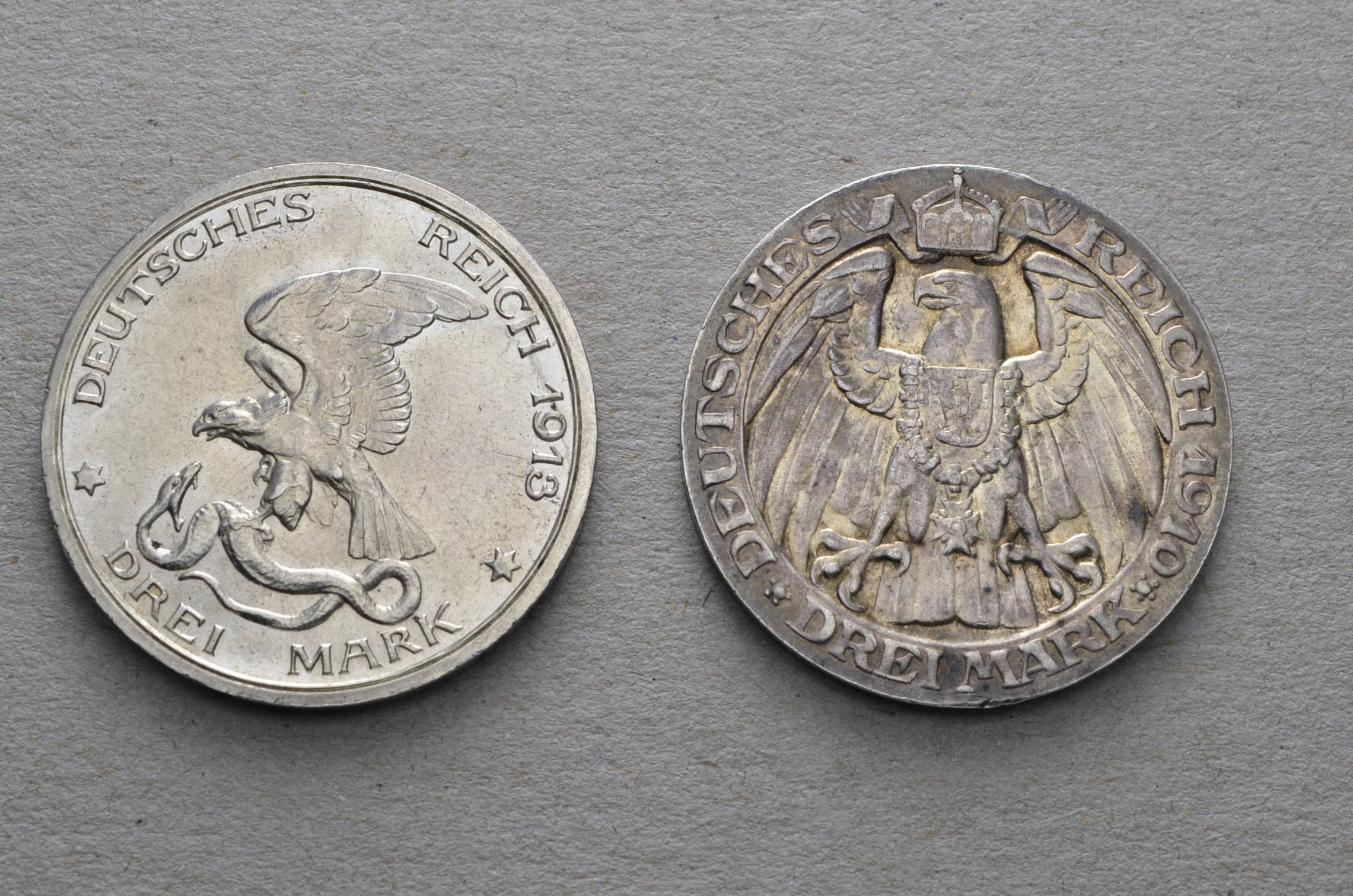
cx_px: 657
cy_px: 452
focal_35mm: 81
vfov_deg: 16.8
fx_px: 3038
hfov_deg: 25.1
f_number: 14
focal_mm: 50
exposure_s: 1/200
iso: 400
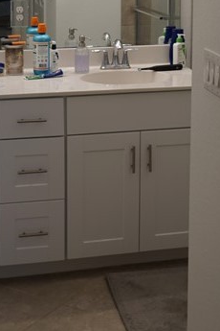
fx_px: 779
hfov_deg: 16.0
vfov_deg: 23.1
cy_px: 11
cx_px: 142
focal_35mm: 85
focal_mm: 18
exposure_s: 1/160
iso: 320
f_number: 3.5
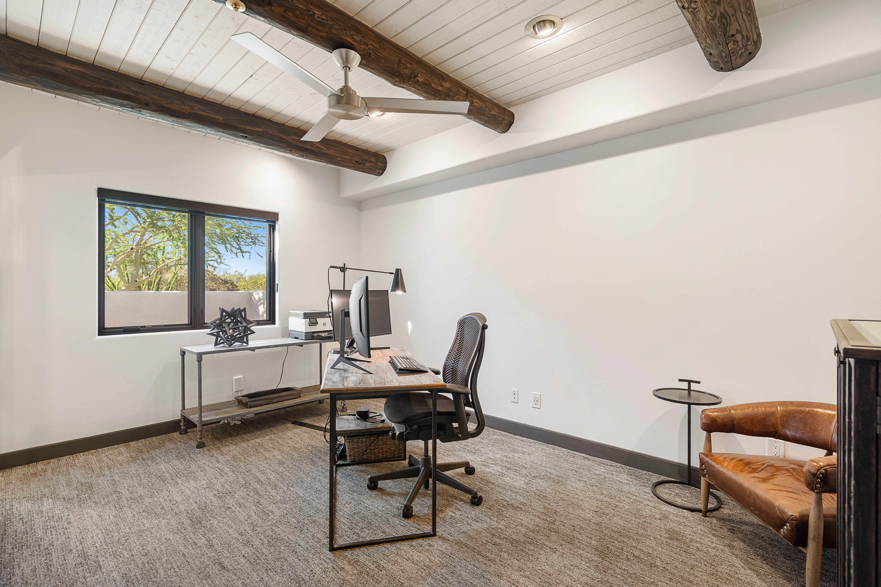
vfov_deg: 73.7
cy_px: 294
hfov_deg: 96.7
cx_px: 440
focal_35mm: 16
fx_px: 392
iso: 640
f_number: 5.6
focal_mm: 16
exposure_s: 1/160
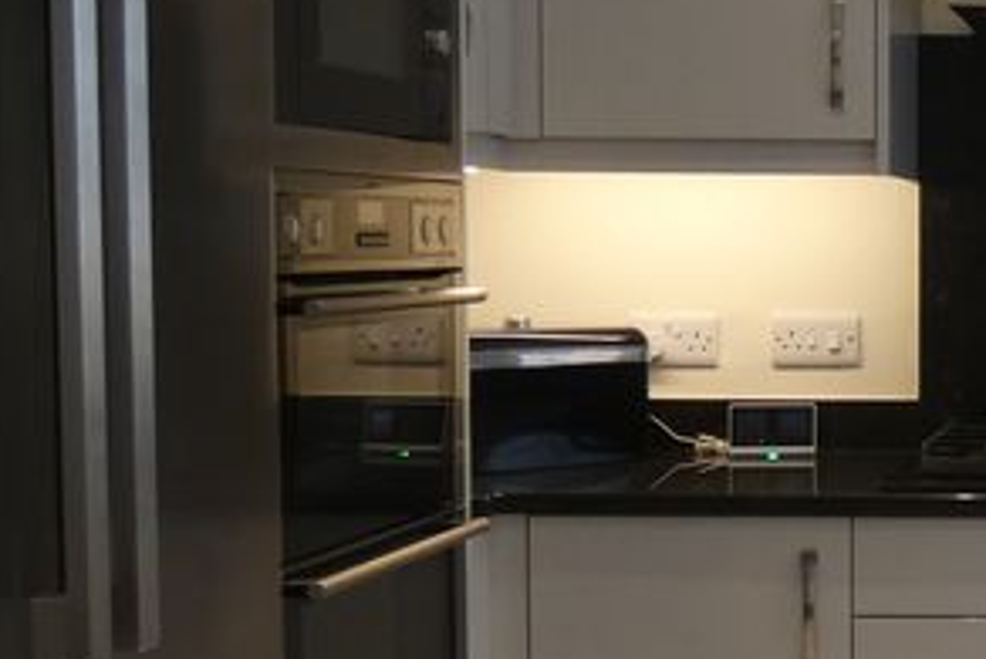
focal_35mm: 73
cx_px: 1273
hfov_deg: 24.3
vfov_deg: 18.7
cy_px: 355
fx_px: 2000
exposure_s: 1/60
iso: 160
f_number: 2.8
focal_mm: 3.6
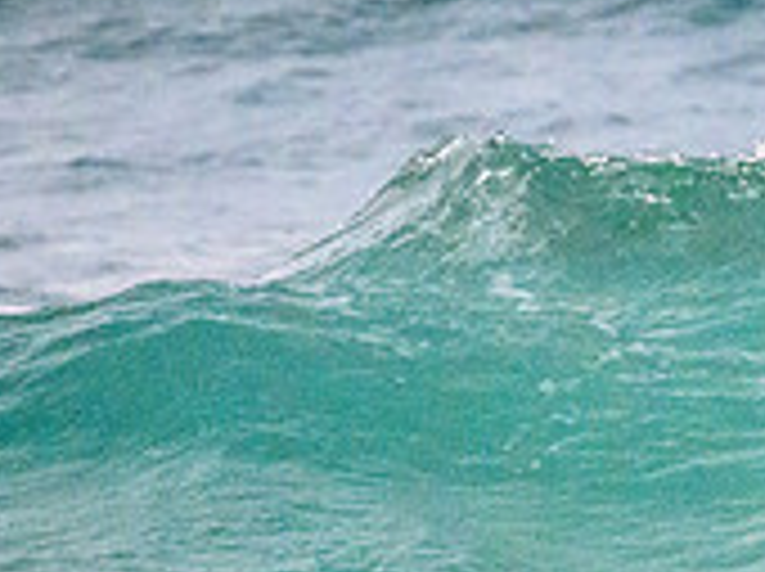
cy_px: 619
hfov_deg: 1.0
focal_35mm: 1969
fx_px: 43453
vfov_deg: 0.8
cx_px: 1152
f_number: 11
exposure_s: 1/2000
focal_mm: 600
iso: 18000
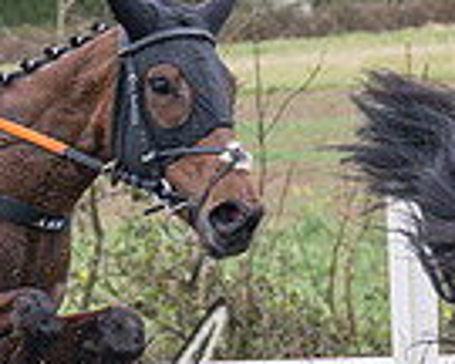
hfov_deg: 3.2
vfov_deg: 2.5
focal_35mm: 611
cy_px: 305
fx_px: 8228
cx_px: 86
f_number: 4
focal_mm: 70
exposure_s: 1/1000
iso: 1600
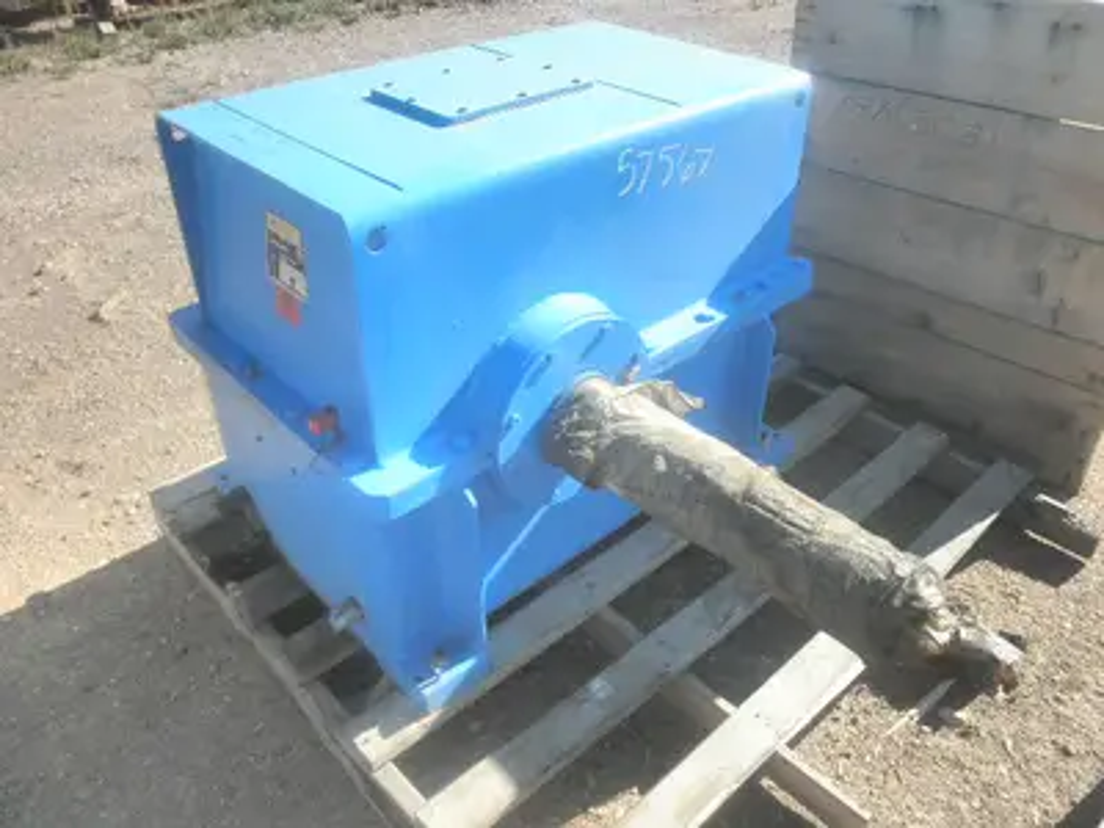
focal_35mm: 28
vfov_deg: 49.7
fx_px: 893
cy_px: 414
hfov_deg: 63.4
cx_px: 552
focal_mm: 5
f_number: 3
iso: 64
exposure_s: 1/400
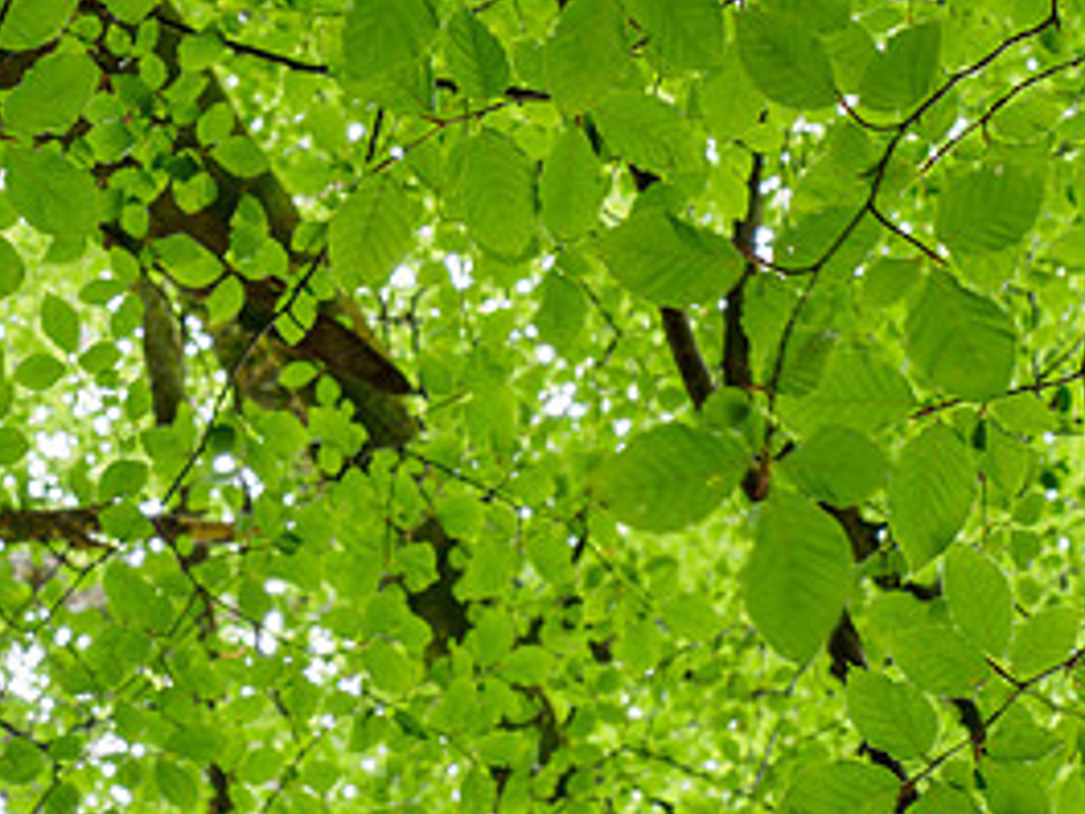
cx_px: 353
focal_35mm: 176
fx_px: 5517
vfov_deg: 8.4
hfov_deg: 11.2
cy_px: 134
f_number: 7.1
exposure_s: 1/1.25
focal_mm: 40
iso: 200
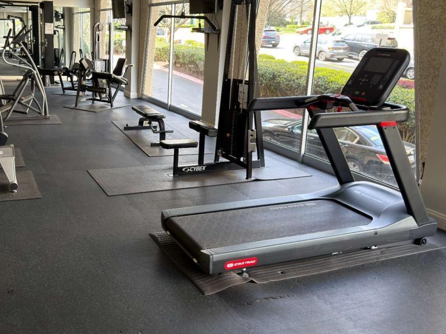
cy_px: 140
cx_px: 139
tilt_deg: -12.3
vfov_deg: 39.5
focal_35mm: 36
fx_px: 464
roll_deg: -1.7
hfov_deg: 50.2
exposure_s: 1/138
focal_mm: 6.76
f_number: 1.78
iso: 100
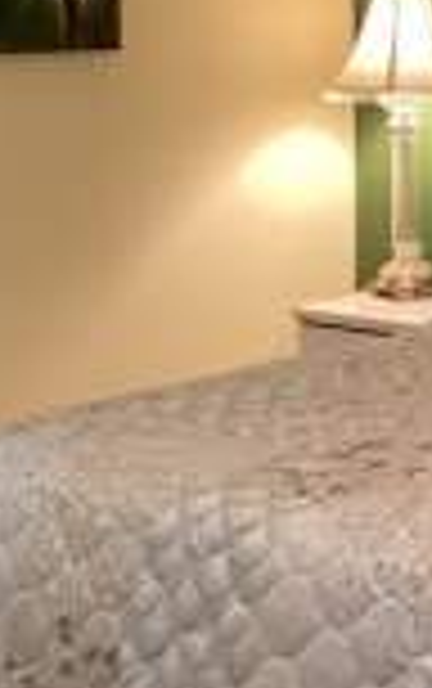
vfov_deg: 19.9
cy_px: 130
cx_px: 738
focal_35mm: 103
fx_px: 1935
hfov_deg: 11.9
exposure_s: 1/60
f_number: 2.4
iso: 250
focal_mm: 3.3
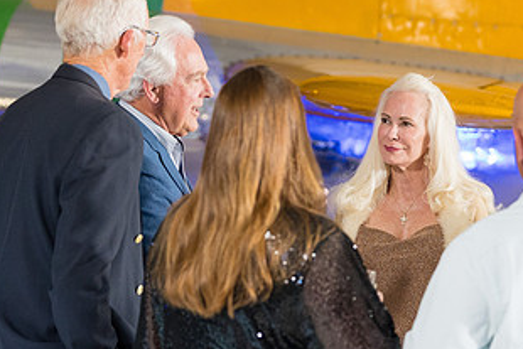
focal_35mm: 131
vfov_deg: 10.5
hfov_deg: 15.6
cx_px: 265
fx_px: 1904
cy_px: 250
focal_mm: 70
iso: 3200
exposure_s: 1/250
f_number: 2.8
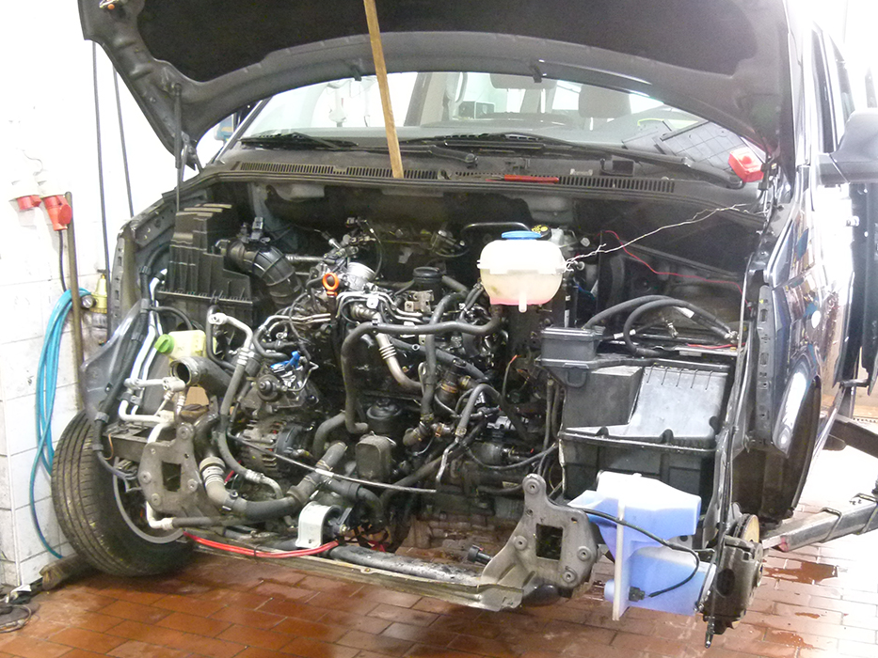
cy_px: 312
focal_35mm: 30
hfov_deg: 59.9
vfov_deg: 46.8
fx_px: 761
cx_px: 417
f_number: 2.9
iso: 400
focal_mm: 5.1
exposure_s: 1/15
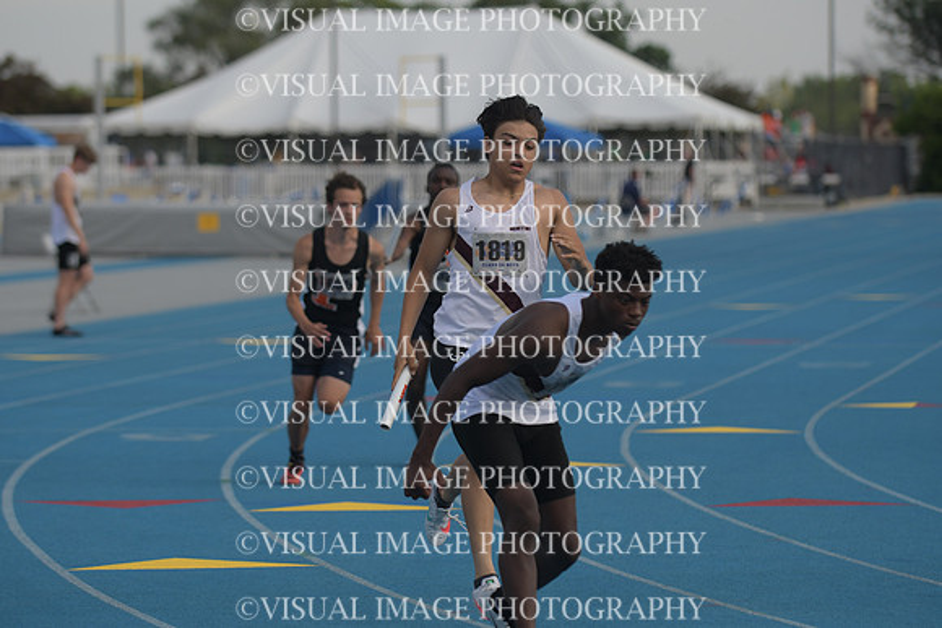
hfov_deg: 11.4
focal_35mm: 180
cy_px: 314
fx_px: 4711
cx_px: 471
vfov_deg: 7.6
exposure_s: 1/2500
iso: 320
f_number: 3.2
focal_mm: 120
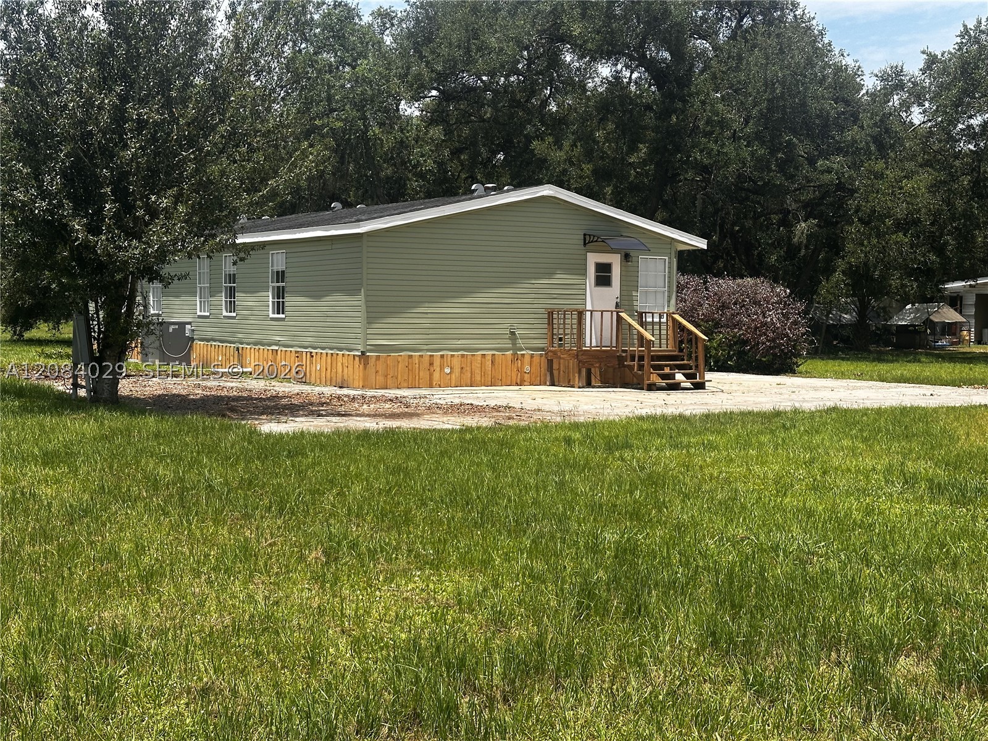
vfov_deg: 30.3
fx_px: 1370
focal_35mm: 48
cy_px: 370
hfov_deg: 39.7
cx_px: 494
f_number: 1.78
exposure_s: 1/3155
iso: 64
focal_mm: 6.86
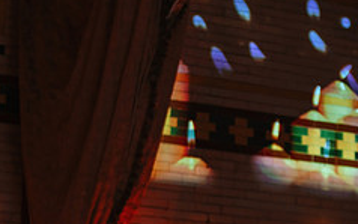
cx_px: 289
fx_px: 1698
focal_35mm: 174
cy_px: 187
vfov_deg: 7.5
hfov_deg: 12.0
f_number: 2.8
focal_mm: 70
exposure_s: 1/80
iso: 1000
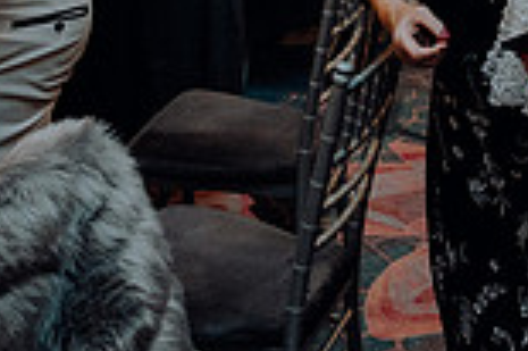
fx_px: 1319
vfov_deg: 14.6
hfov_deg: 22.0
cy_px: -94
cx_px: 501
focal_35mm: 90
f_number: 3.5
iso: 2500
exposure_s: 1/160
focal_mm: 24
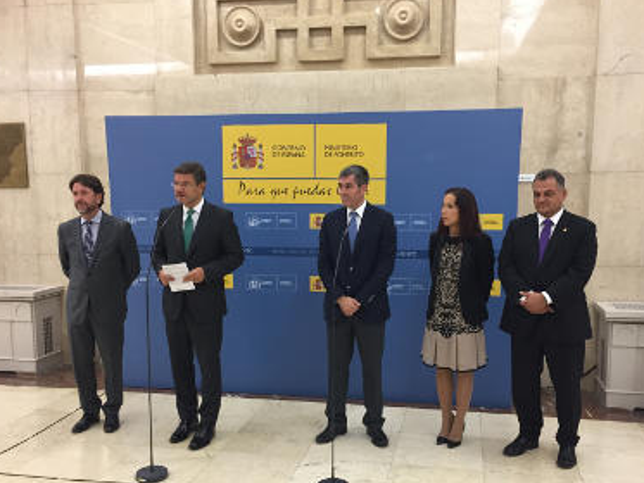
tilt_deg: -7.6
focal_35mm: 35
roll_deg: -0.7
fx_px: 651
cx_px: 338
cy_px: 283
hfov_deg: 52.6
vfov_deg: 40.6
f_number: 2.2
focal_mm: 4.15
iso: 160
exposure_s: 1/33
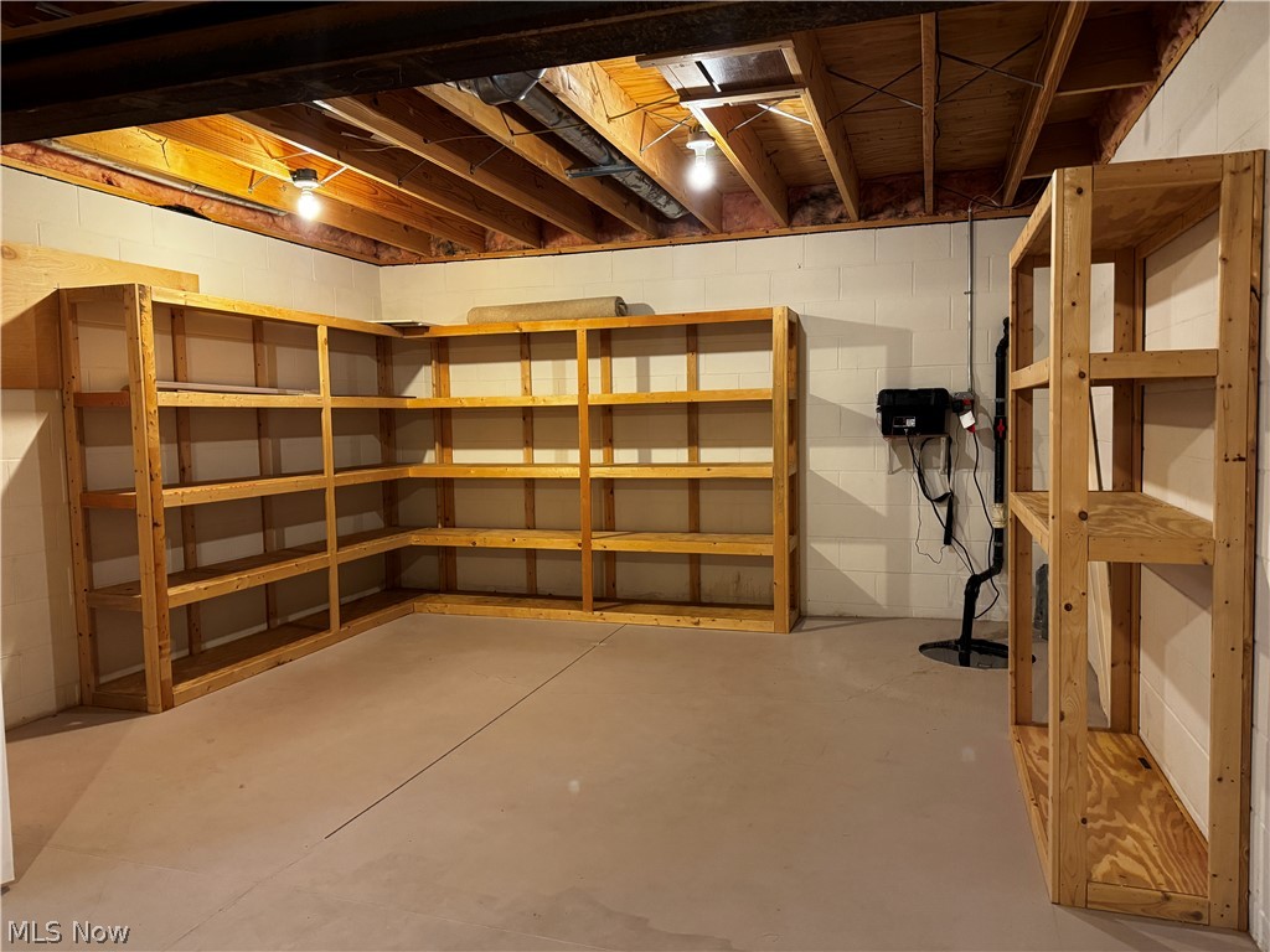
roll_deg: +0.6
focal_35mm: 24
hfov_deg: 71.6
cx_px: 635
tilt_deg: -4.4
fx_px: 881
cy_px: 476
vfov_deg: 56.8
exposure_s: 1/60
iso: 500
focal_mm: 6.76
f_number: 1.78
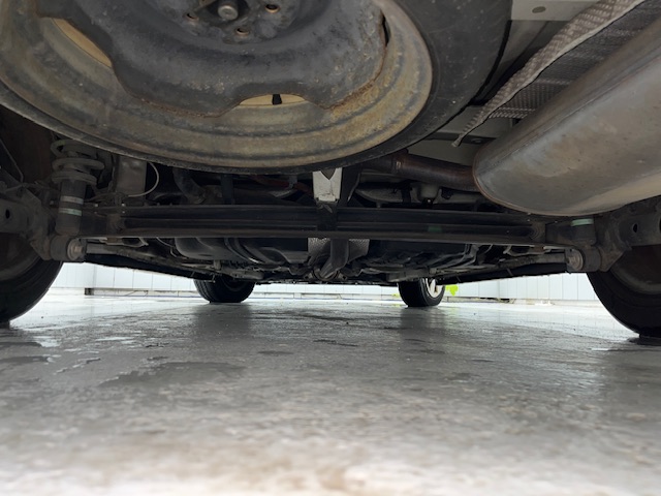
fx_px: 496
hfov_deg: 67.3
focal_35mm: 26
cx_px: 330
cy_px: 248
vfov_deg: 53.1
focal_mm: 5.1
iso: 32
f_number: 1.6
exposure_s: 1/50
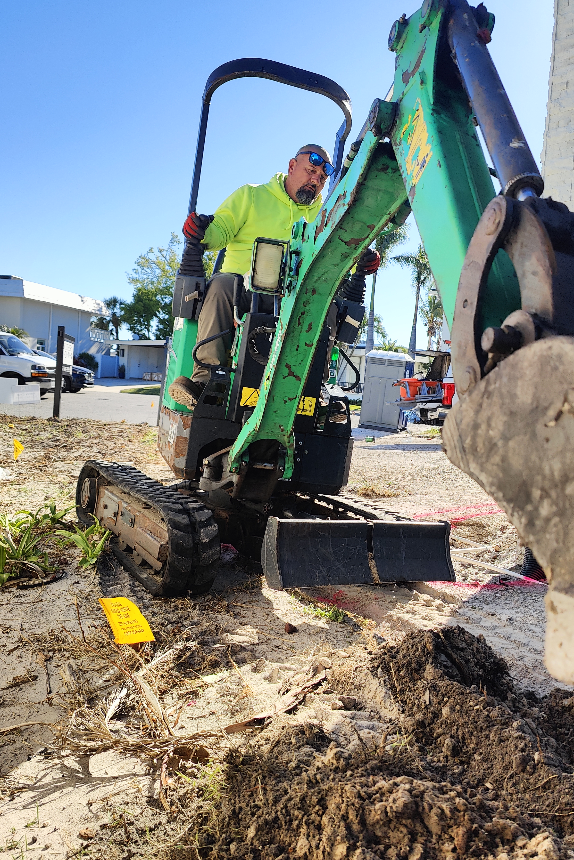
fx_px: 646
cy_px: 418
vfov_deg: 67.4
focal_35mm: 27
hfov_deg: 47.9
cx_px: 299
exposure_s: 1/1879
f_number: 1.8
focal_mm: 6.06
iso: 50
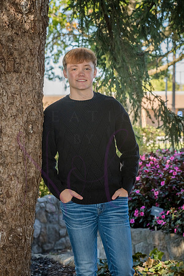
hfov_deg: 13.0
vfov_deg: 19.5
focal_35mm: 105
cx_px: 92
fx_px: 805
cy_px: 138
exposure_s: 1/250
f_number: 9
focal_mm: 105
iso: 800
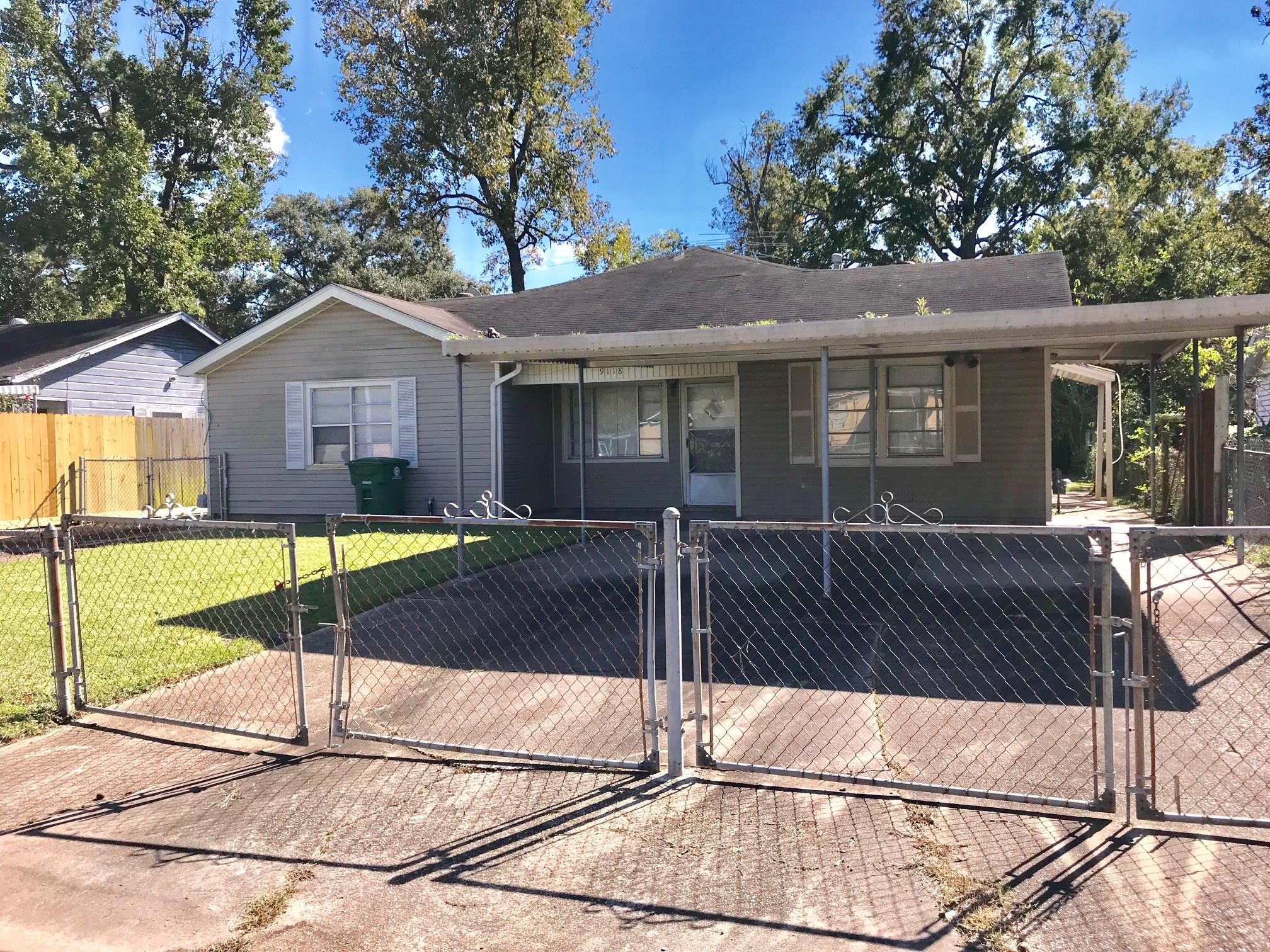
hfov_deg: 63.4
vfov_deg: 49.7
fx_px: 1027
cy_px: 476
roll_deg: +0.6
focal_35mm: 28
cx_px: 635
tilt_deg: -2.0
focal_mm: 3.99
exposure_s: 1/2398
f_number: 1.8
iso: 20
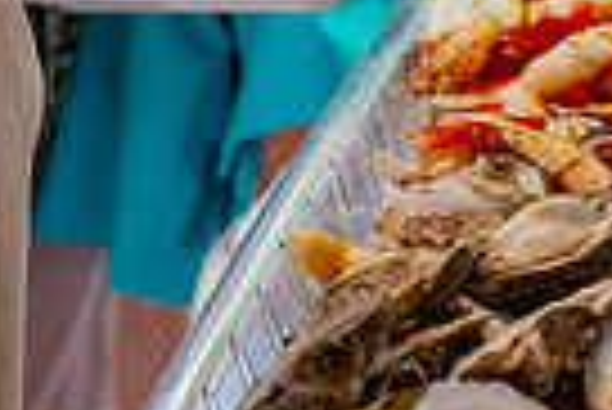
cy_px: 363
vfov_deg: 6.3
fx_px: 3693
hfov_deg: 9.4
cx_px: 698
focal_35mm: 217
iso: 1600
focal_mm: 51
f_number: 2.8
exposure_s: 1/100
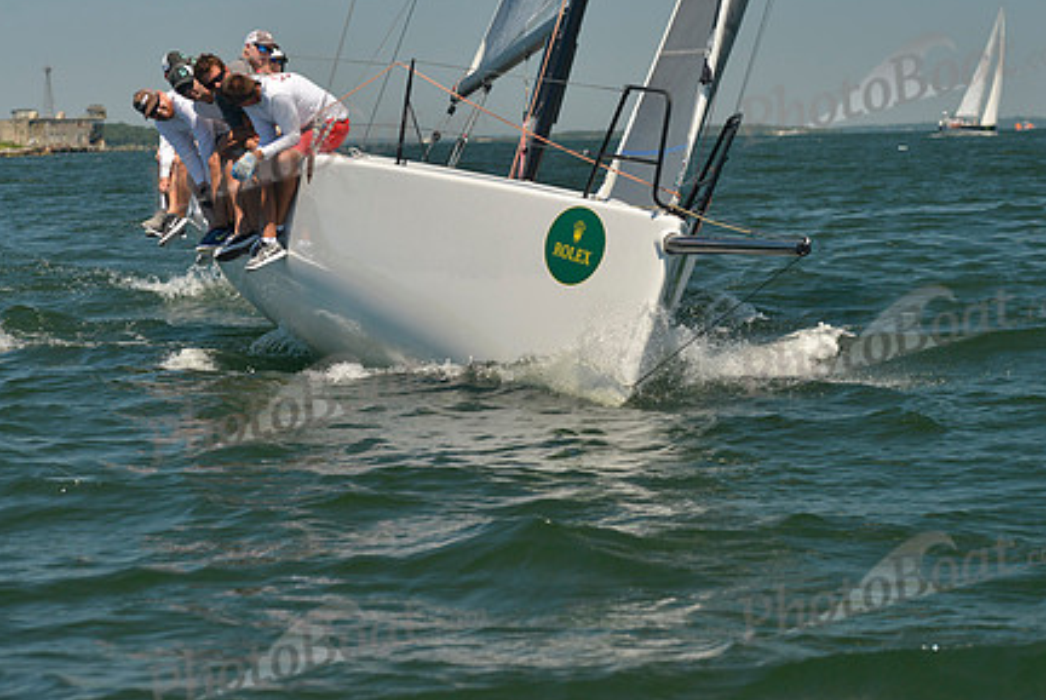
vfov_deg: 12.0
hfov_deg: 17.9
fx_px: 3316
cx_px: 615
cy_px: 243
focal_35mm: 114
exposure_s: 1/1250
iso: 280
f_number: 4.5
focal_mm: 85
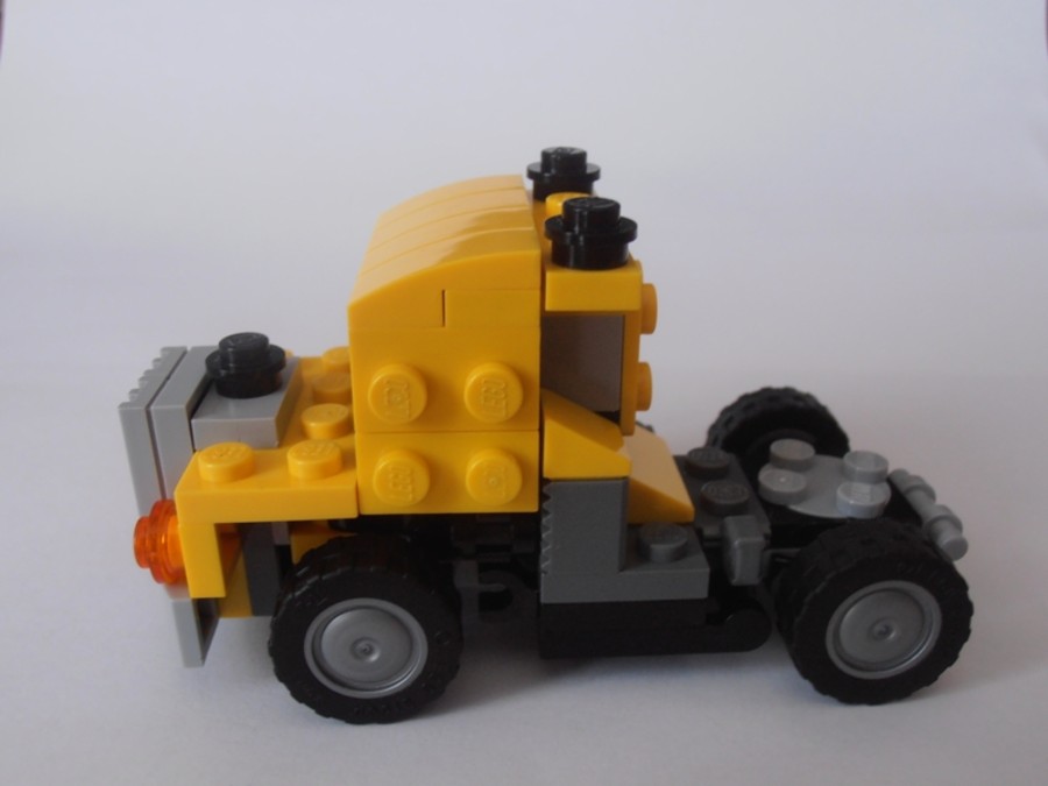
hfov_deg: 50.1
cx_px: 524
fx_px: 1120
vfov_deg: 38.7
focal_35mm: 37
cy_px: 393
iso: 125
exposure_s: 1/13
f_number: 3.9
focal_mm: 6.61
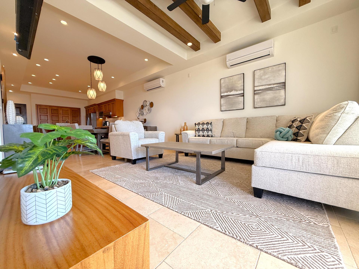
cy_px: 134
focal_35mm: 14
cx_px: 180
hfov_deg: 102.1
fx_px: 145
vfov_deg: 85.7
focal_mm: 2.22
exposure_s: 1/120
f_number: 2.2
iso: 125
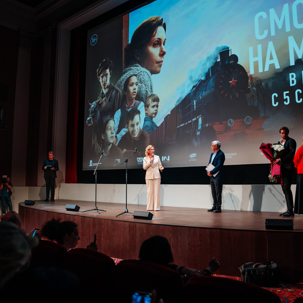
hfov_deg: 50.8
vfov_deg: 51.1
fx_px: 317
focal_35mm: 32
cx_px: 179
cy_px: 151
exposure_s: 1/160
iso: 1250
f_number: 2.8
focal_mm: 24
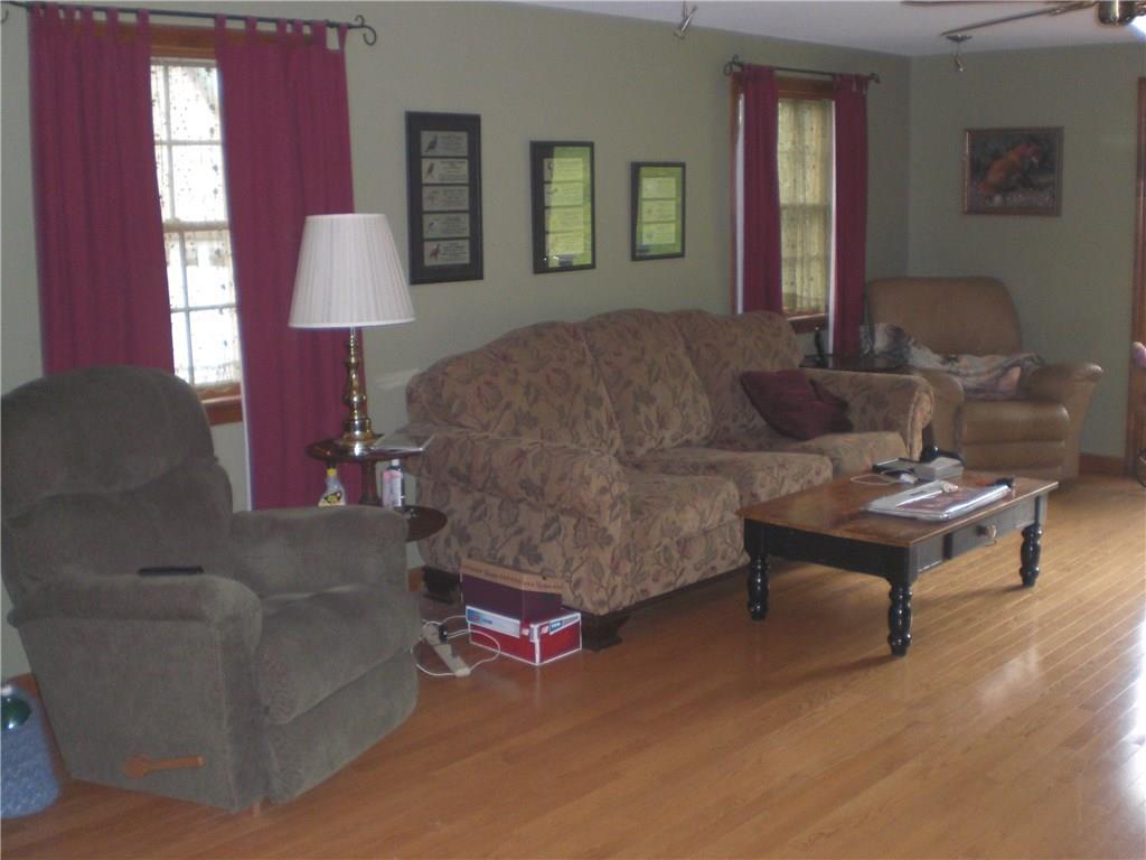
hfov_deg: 49.0
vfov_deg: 37.7
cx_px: 573
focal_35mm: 38
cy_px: 430
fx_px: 1258
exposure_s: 1/60
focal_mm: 6.3
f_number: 3.1
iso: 200
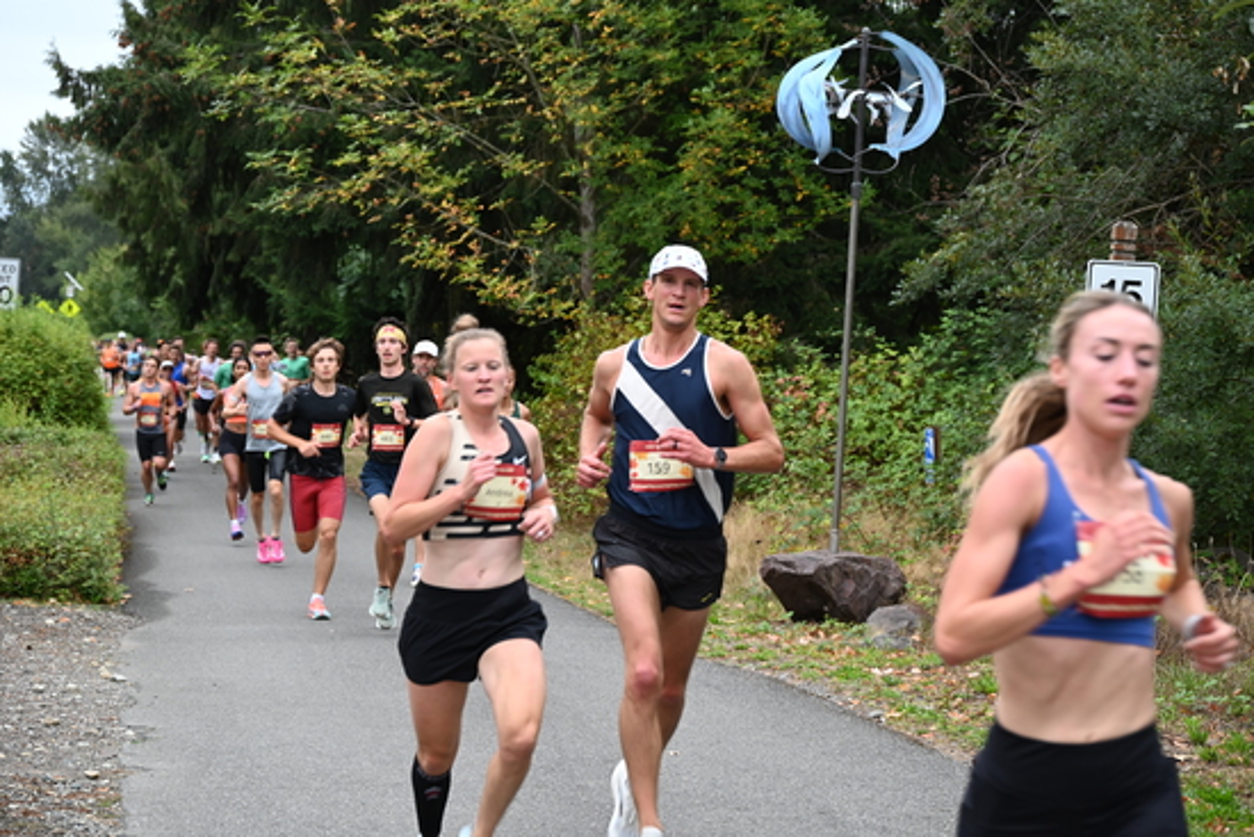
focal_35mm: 92
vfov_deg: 14.9
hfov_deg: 22.1
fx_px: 3205
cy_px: 418
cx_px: 627
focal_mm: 92
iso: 560
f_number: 6.3
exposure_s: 1/125
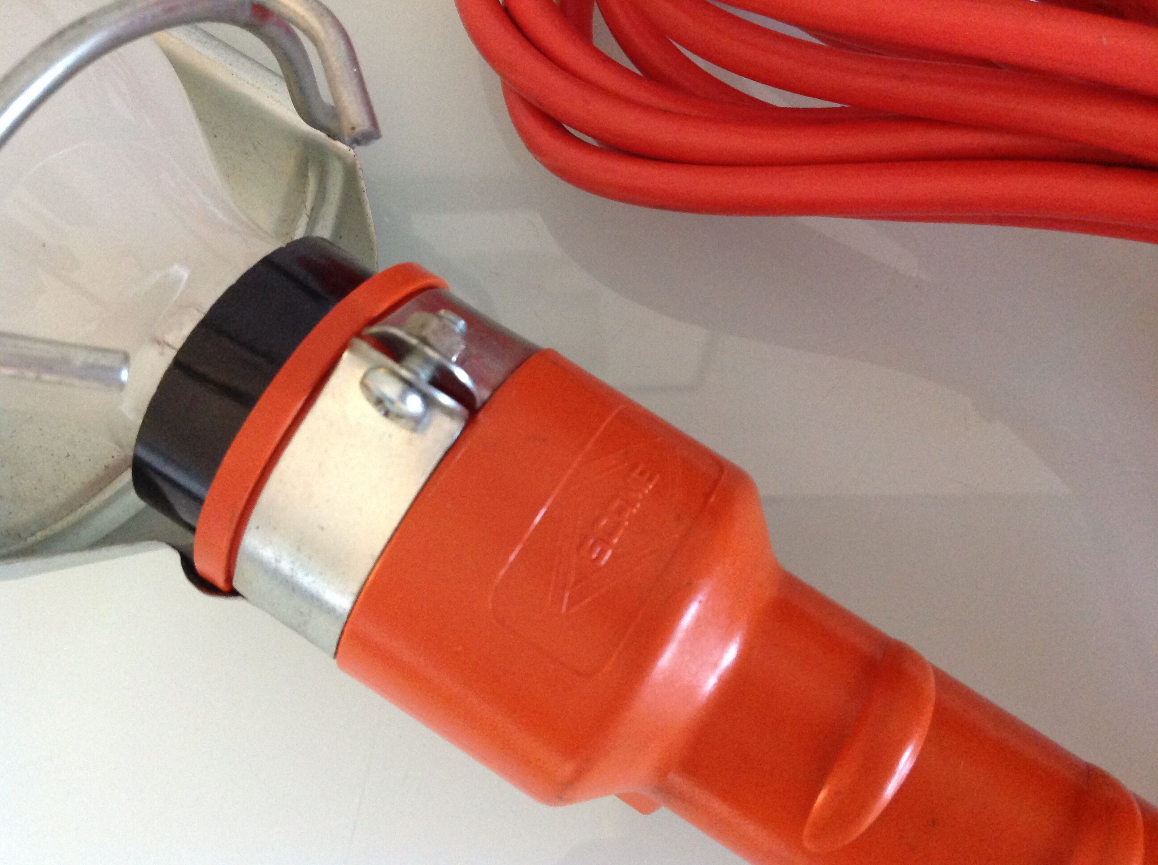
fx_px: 1169
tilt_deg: -83.9
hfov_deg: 52.7
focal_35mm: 35
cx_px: 579
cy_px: 432
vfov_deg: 40.6
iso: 320
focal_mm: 4.28
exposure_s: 1/15
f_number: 2.4
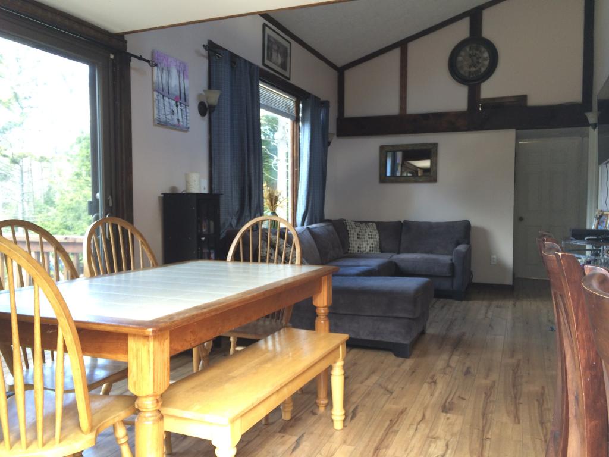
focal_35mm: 29
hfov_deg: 61.7
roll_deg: -0.1
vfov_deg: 48.2
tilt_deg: -2.7
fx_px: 510
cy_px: 228
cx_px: 304
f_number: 2.2
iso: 50
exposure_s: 1/30
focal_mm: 4.15
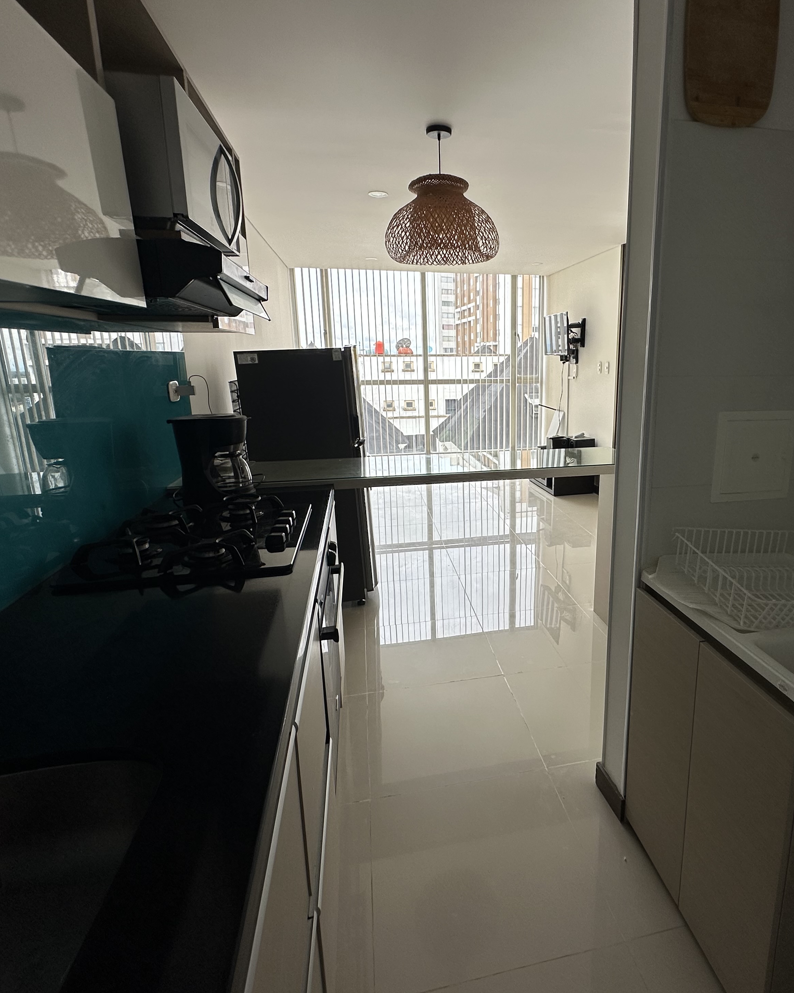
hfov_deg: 69.8
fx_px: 558
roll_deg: +0.0
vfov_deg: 83.3
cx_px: 491
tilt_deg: -13.0
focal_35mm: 19
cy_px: 482
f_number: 2.2
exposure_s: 1/275
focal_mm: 2.22
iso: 40
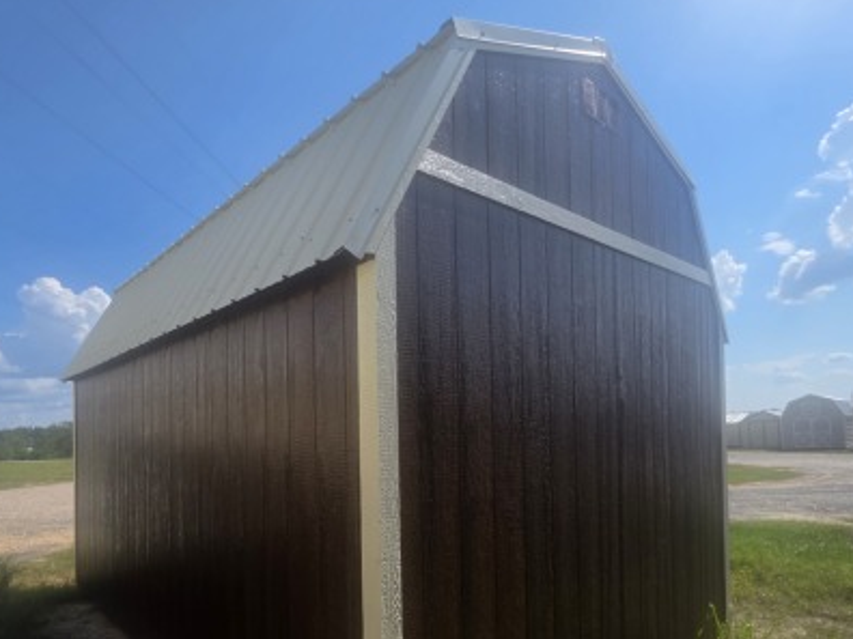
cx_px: 381
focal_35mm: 21
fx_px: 517
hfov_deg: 78.7
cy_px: 432
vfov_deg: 61.7
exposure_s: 1/3092
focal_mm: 2.2
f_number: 1.9
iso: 40
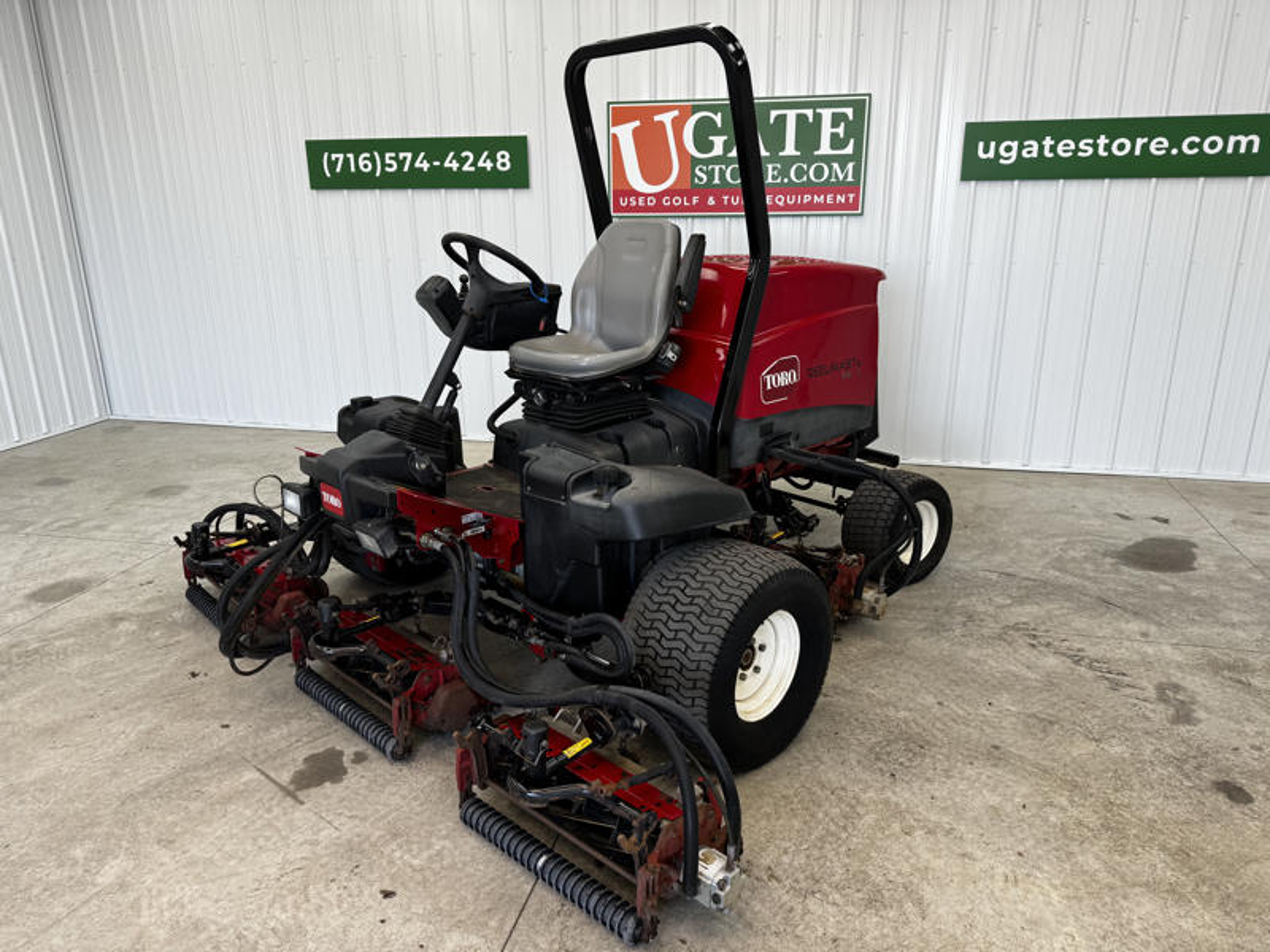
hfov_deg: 71.6
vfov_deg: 56.8
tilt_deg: -18.3
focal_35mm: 24
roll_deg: +0.1
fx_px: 881
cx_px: 635
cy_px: 476
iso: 64
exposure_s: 1/120
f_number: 1.78
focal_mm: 6.76
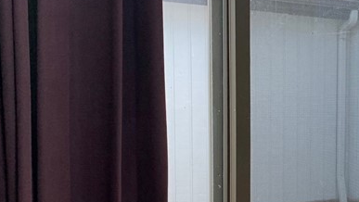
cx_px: 402
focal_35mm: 75
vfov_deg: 15.9
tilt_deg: -6.1
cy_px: 179
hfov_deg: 25.9
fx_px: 714
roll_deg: -2.0
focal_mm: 4.25
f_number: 1.8
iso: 64
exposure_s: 1/121
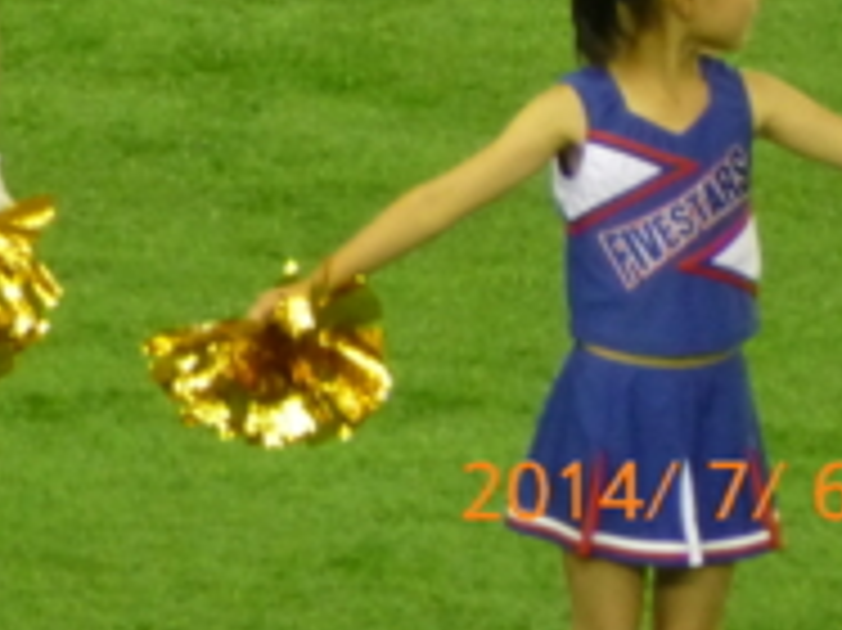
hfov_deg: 1.0
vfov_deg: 0.7
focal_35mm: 2051
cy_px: -590
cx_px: -716
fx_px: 49857
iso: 400
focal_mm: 86
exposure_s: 1/30
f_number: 6.4
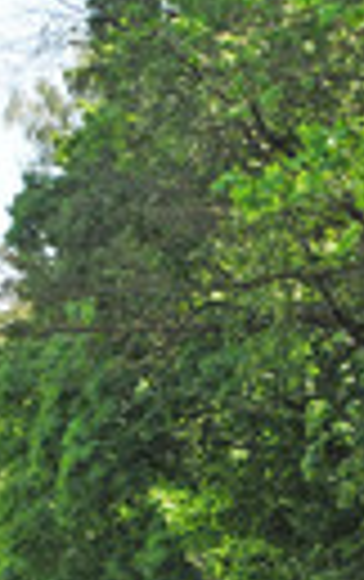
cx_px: 1168
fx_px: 2832
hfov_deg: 6.6
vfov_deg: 11.5
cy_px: 638
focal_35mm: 179
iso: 200
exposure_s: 1/400
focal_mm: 28
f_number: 4.2
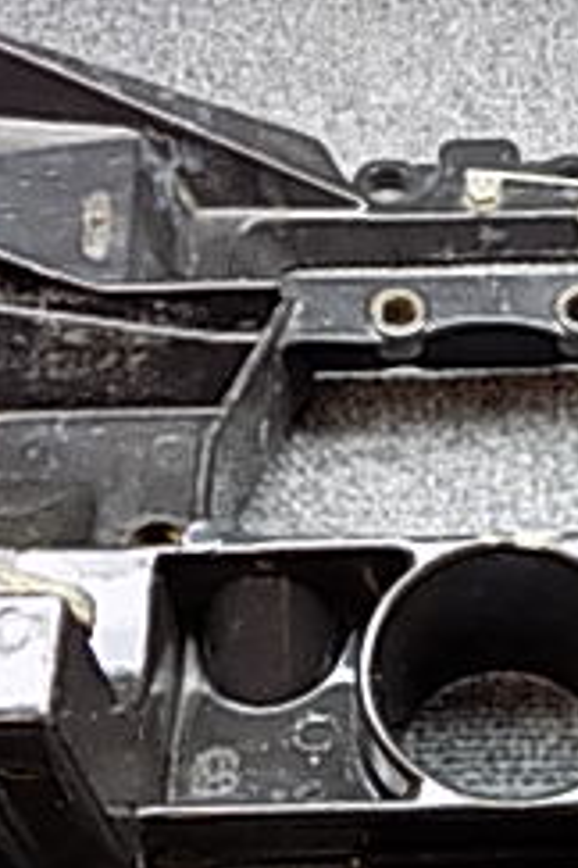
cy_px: 568
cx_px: 496
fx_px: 1517
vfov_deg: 31.7
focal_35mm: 63
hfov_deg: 21.2
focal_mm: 4
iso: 160
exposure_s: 1/30
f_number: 3.1
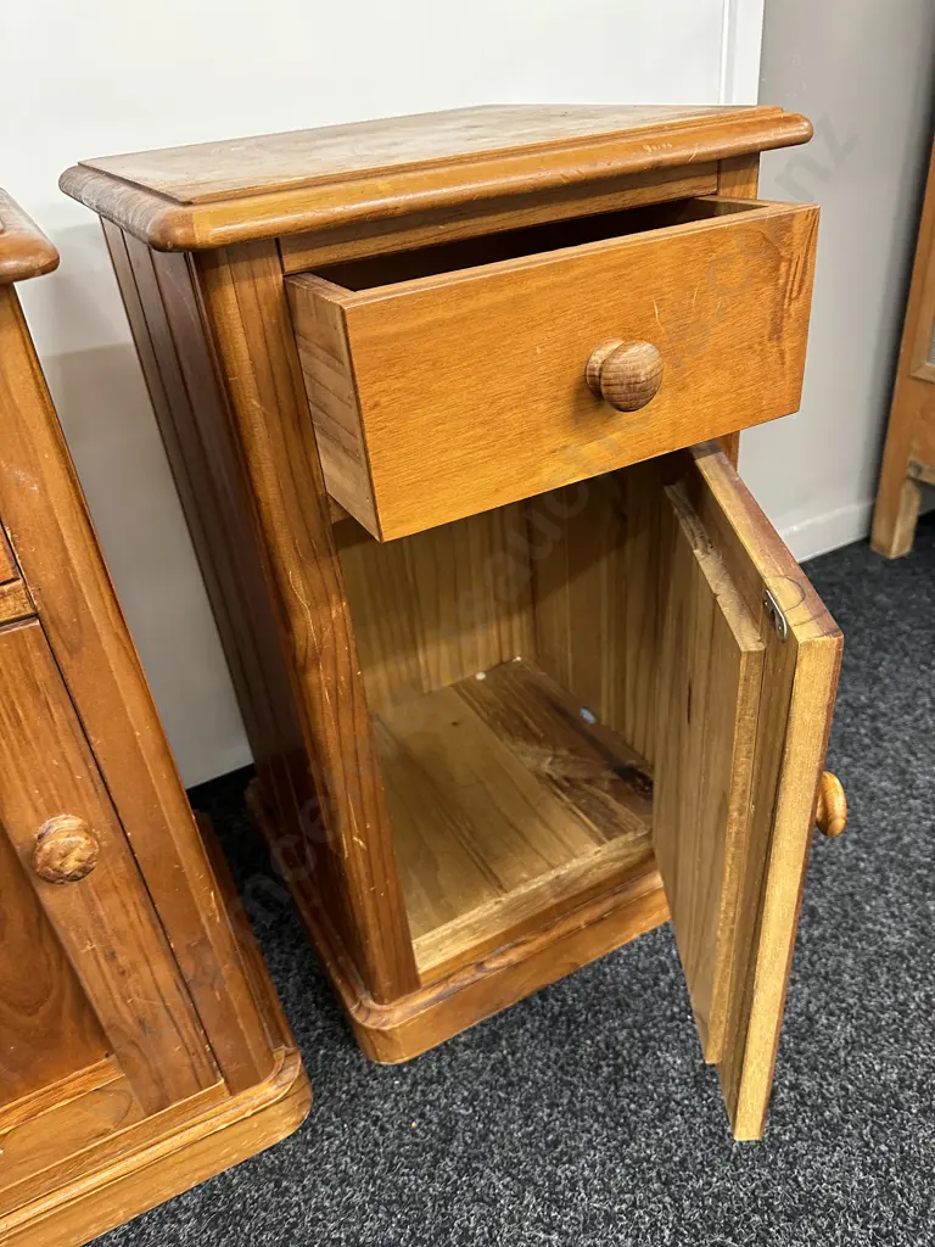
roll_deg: +7.0
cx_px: 468
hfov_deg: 56.8
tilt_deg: -33.3
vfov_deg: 71.6
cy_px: 624
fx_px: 864
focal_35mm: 24
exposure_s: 1/50
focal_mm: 6.86
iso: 400
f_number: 1.78
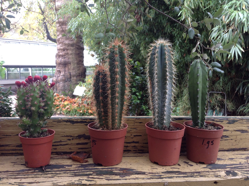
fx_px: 237
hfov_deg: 55.4
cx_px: 124
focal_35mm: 33
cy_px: 93
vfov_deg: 42.8
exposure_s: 1/24
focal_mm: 3.3
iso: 40
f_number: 2.4
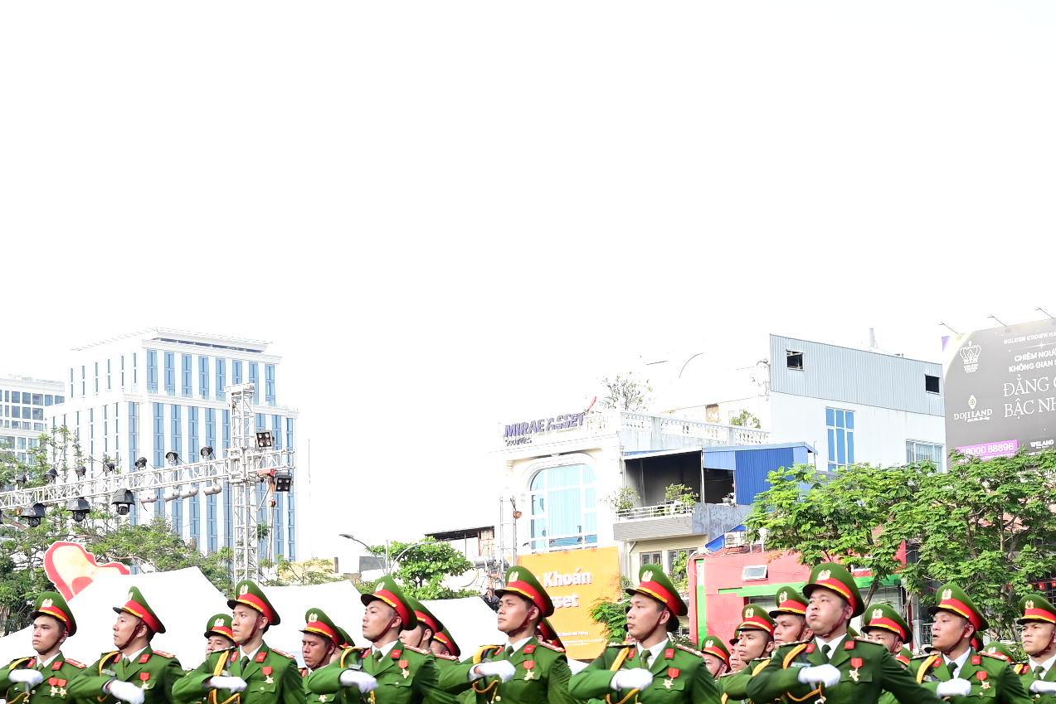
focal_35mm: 76
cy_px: 551
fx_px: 2229
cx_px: 238
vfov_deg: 17.8
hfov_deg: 26.2
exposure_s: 1/100
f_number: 4.5
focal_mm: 32
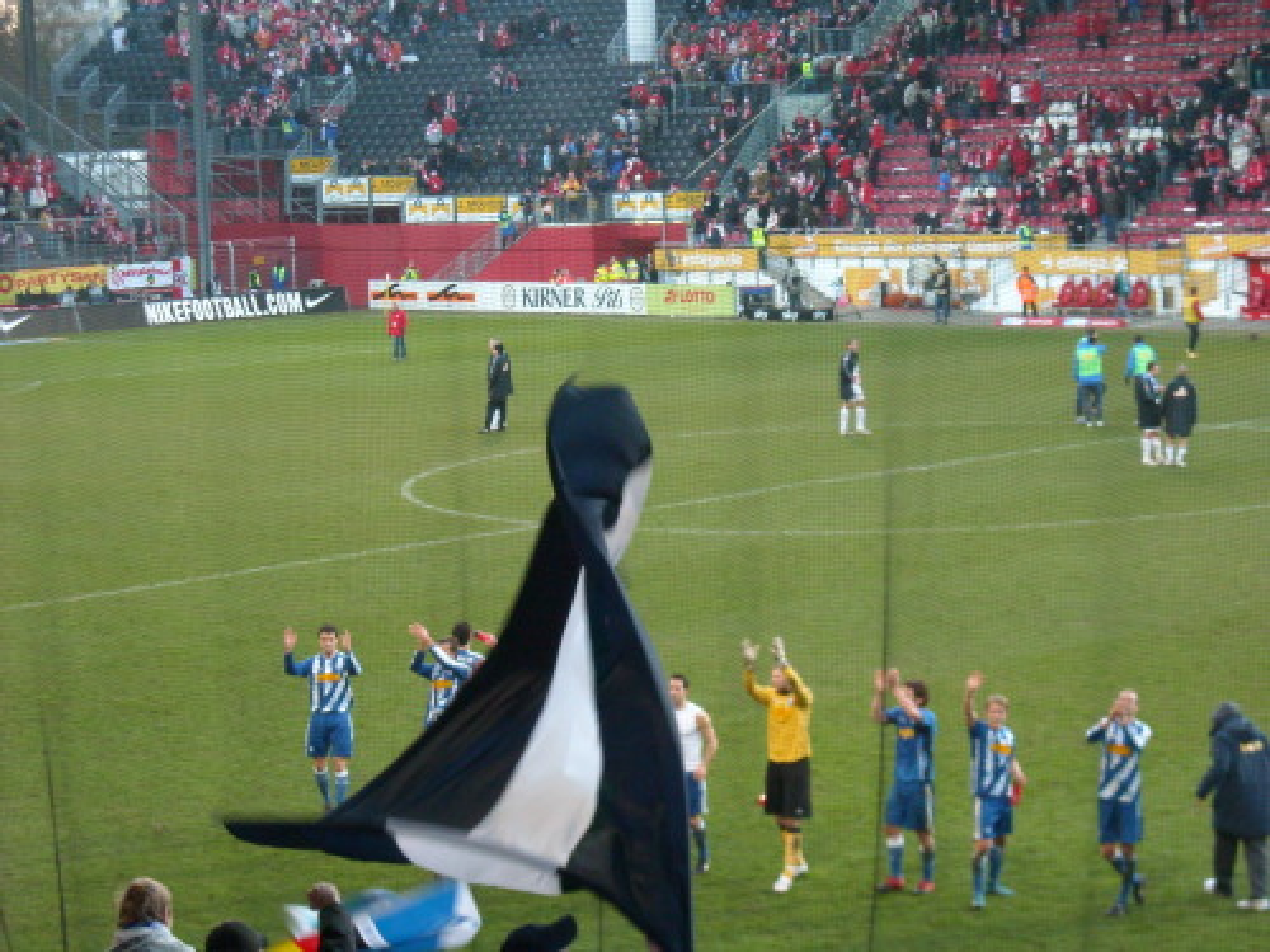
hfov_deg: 18.7
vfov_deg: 14.1
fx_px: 3852
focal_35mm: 105
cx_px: 635
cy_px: 476
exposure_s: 1/60
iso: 400
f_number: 4.7
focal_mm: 17.1
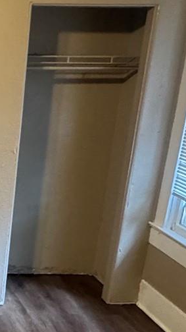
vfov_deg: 33.5
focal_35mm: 62
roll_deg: -1.2
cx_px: -128
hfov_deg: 16.7
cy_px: 230
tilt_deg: -20.1
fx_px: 544
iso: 800
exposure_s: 1/60
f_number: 2.2
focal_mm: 2.22
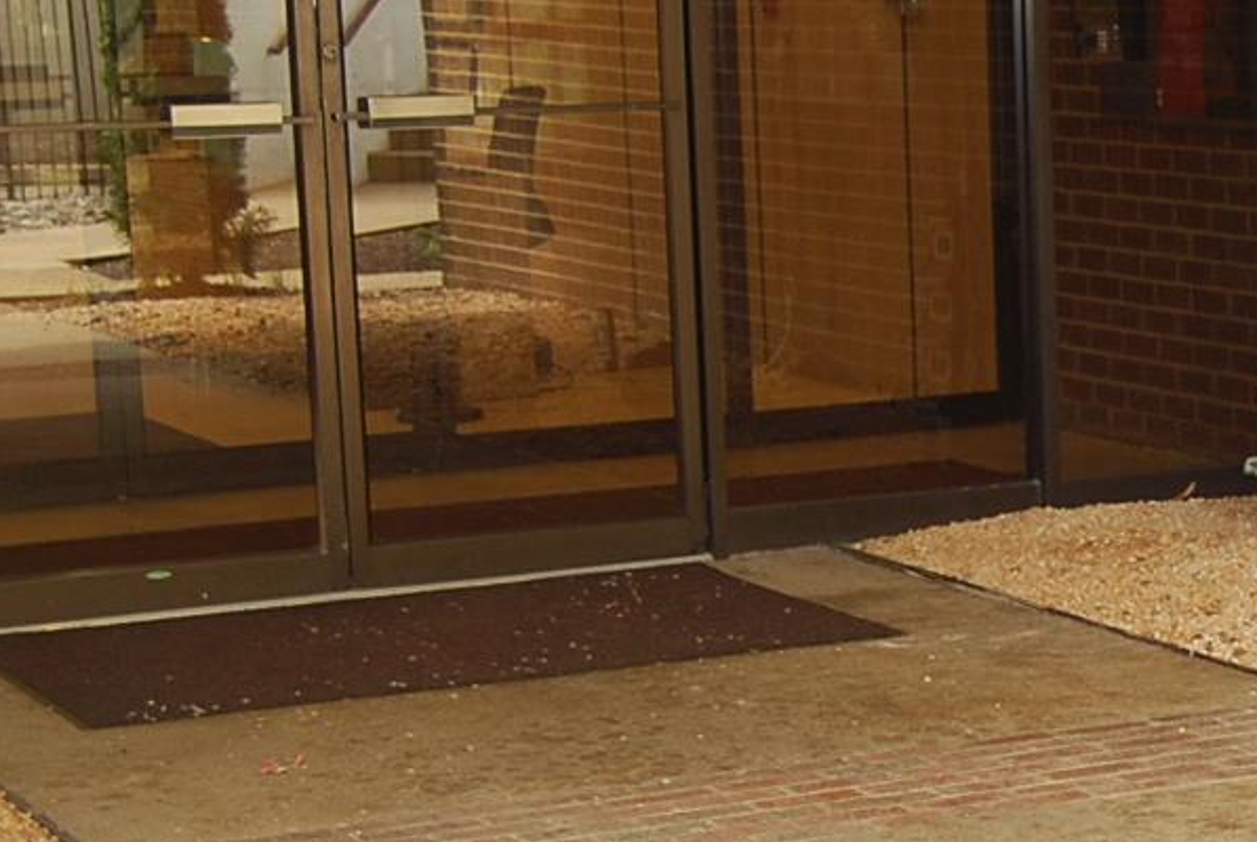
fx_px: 3742
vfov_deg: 12.8
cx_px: 1491
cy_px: 684
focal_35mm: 107
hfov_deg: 18.1
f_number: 3.8
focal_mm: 22
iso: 250
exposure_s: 1/60
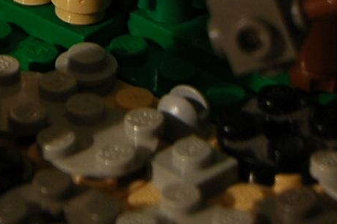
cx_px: -18
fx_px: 3862
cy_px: -322
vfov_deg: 3.3
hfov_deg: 5.0
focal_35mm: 413
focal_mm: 42
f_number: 4.2
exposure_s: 1/30
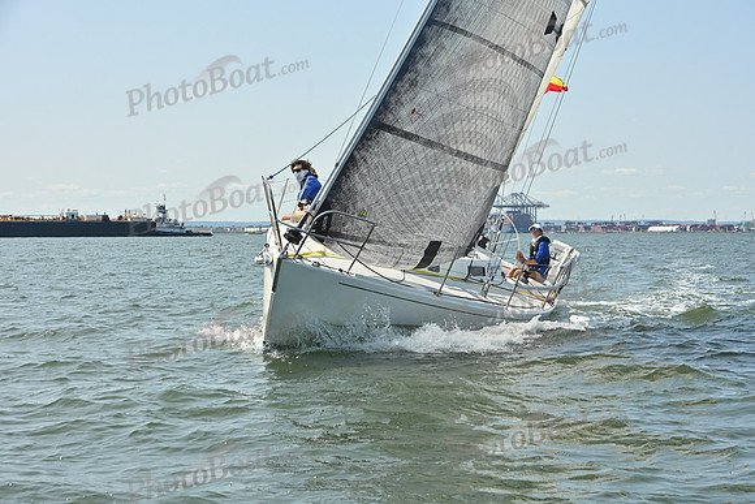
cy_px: 252
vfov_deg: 16.7
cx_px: 378
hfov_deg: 24.8
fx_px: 1720
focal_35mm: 82
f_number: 9
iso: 320
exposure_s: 1/1250
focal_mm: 82
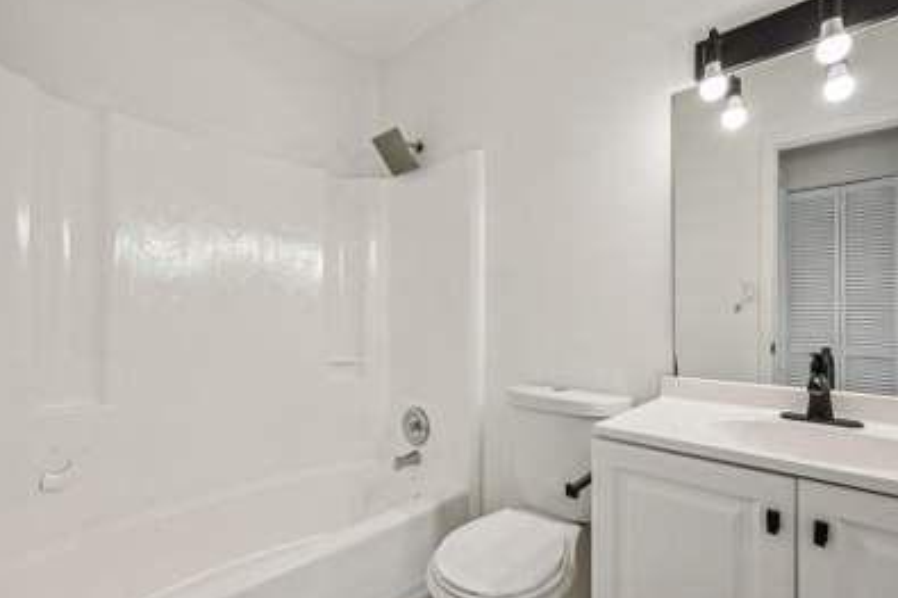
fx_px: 424
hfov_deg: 93.3
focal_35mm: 17
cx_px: 464
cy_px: 331
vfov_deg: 70.2
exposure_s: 1/500
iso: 2500
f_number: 8
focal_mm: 14
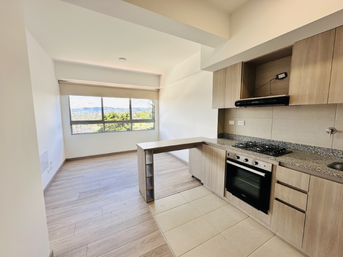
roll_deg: -0.4
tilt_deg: -5.9
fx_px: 139
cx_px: 172
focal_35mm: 14
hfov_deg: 102.1
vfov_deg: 85.7
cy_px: 128
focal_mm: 2.22
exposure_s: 1/194
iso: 40
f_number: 2.2
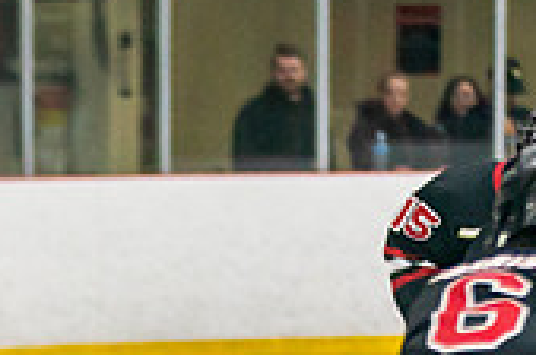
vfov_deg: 1.9
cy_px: 659
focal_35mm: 738
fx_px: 10967
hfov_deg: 2.8
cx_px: -126
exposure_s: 1/640
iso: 800
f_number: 2.8
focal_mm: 125
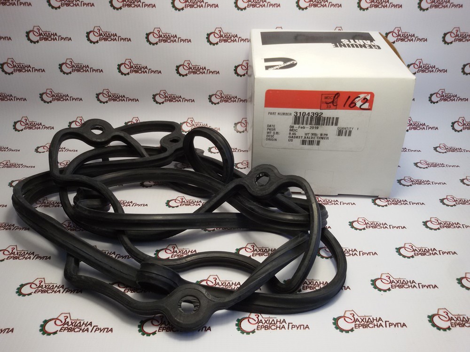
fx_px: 421
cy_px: 176
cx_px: 235
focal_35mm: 31
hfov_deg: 58.4
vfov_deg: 45.4
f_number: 2.4
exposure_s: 1/100
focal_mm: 2.93
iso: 50
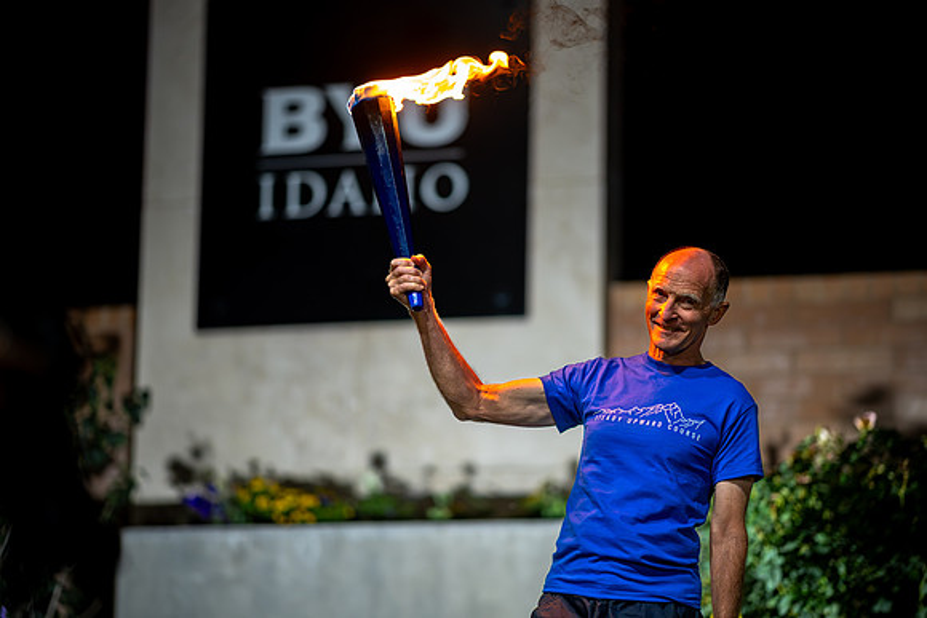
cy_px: 309
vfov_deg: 13.0
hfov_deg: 19.5
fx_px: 2704
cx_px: 464
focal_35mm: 105
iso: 1600
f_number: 1.4
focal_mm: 105
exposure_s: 1/320
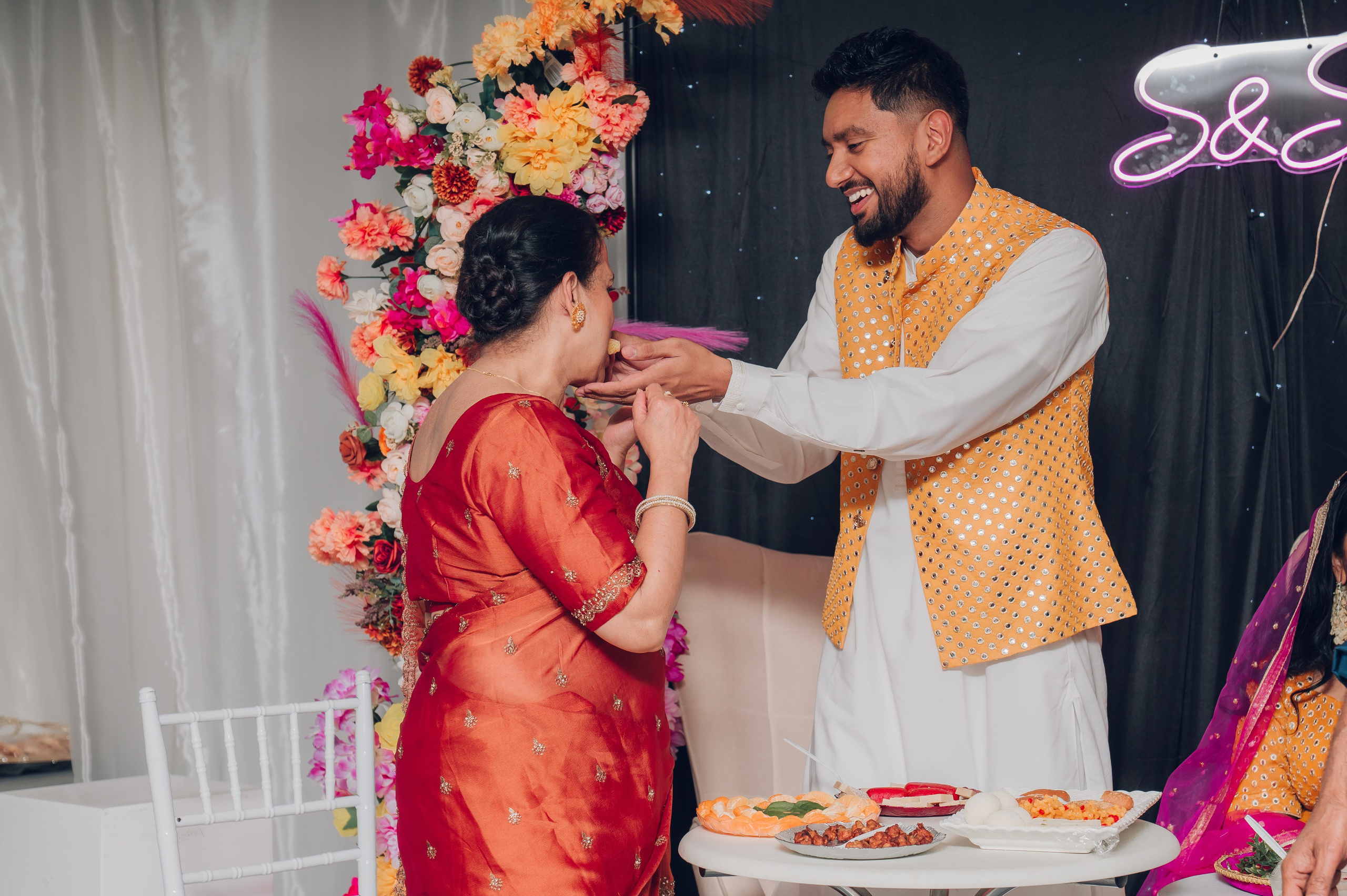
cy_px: 541
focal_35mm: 68
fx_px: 2547
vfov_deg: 19.9
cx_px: 809
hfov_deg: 29.6
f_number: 4.5
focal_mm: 56
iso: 500
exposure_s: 1/250
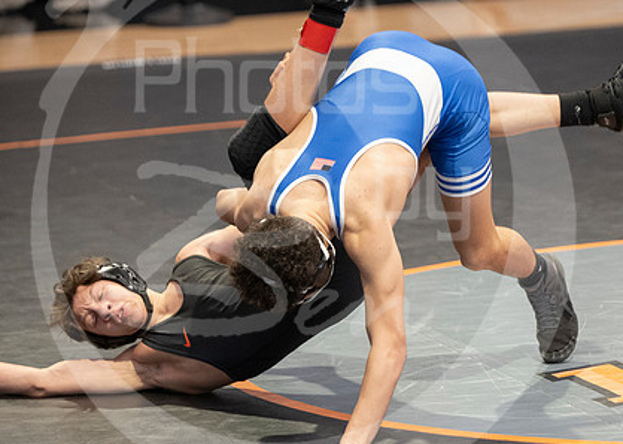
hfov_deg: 7.0
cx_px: 415
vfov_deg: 5.0
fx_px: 5057
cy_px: 339
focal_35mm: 286
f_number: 2.8
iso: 3200
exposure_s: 1/1000
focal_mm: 140
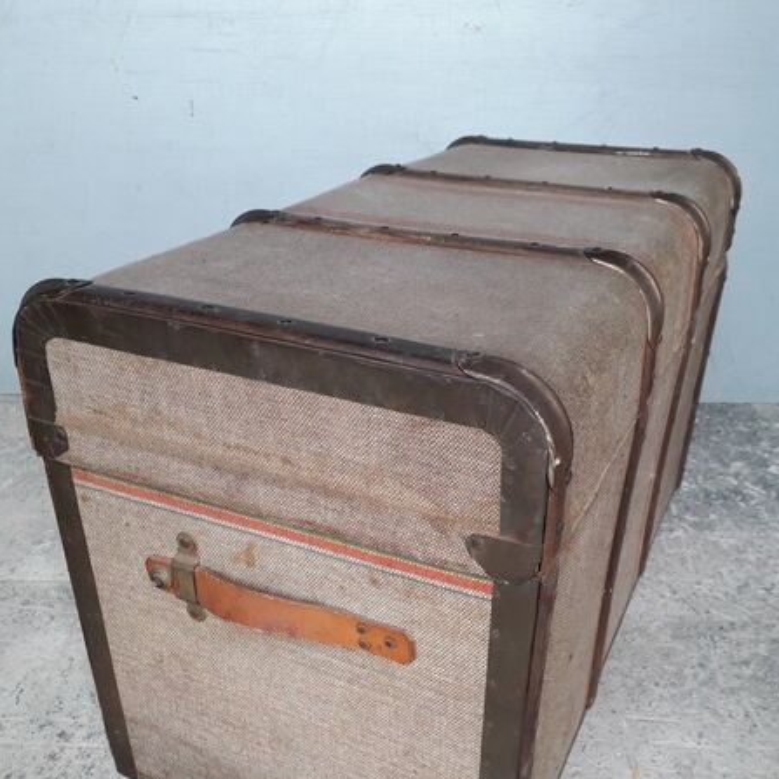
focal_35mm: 32
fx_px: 815
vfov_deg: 50.3
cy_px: 509
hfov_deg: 51.1
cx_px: 390
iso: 80
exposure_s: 1/100
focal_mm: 3.6
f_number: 1.9
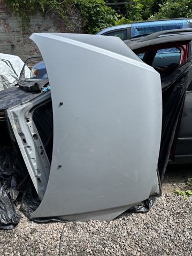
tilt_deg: -27.3
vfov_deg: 71.7
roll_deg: +2.4
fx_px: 178
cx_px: 96
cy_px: 128
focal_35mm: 24
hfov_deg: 56.7
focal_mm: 6.86
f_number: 1.78
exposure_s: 1/2110
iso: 80
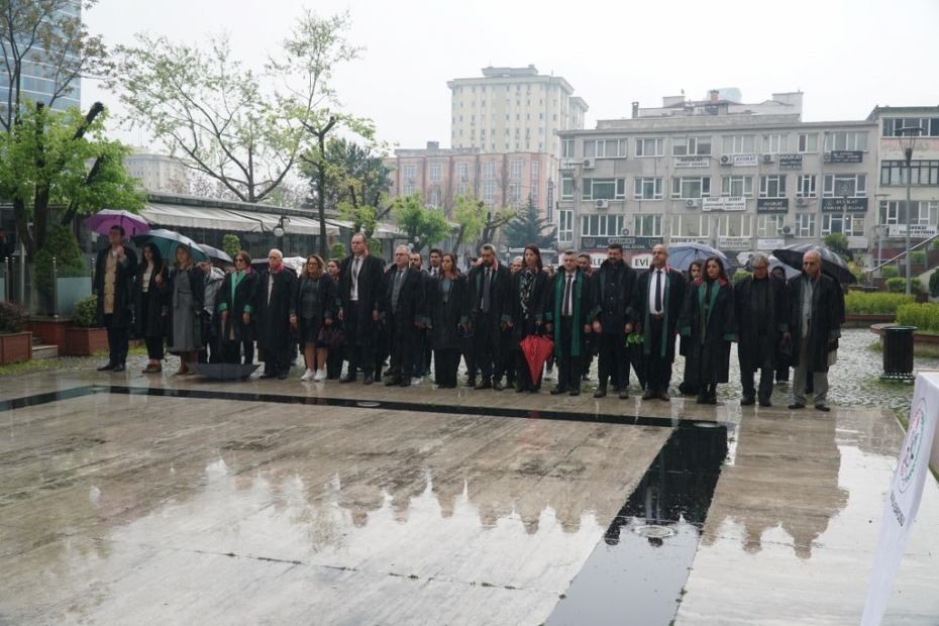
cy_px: 313
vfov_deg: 40.0
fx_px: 861
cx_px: 470
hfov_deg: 57.2
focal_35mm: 33
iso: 100
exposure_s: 1/160
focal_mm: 22
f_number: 5.6
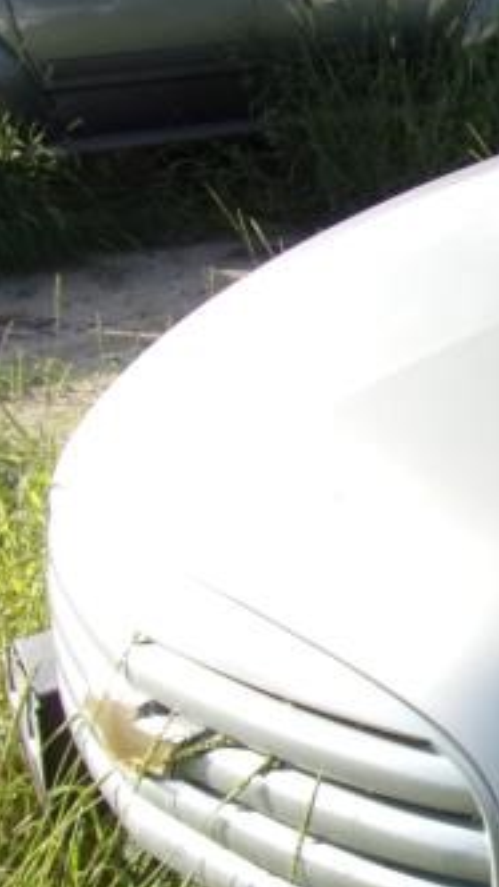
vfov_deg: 33.1
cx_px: 1059
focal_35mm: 63
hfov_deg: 14.9
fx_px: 1480
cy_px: 561
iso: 80
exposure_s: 1/640
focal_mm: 4.3
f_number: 3.3
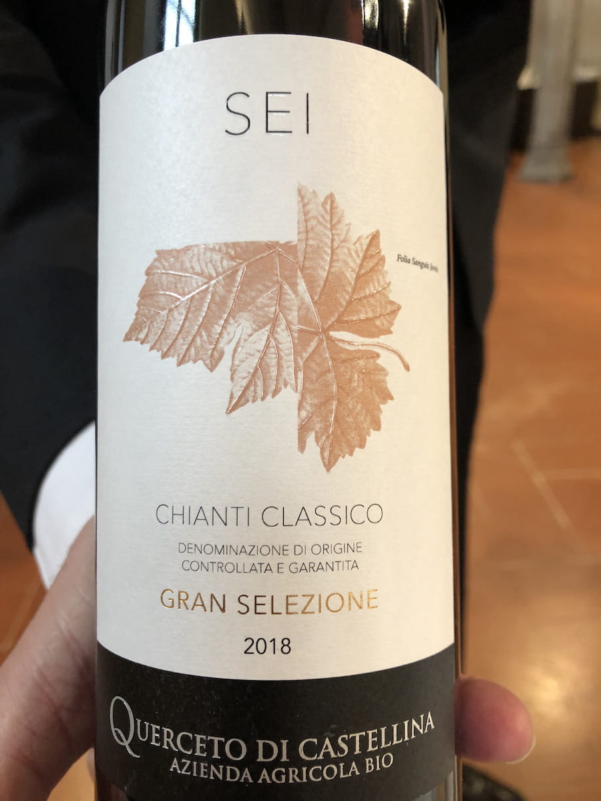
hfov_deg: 49.7
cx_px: 300
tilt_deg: -26.4
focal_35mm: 28
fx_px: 648
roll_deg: +3.5
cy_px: 400
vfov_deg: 63.4
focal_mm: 4
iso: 40
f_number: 1.8
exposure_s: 1/17
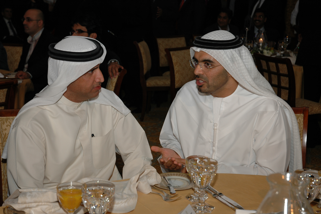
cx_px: 160
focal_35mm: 66
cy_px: 107
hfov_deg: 30.5
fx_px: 588
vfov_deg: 20.6
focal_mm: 44
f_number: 5
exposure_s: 1/60
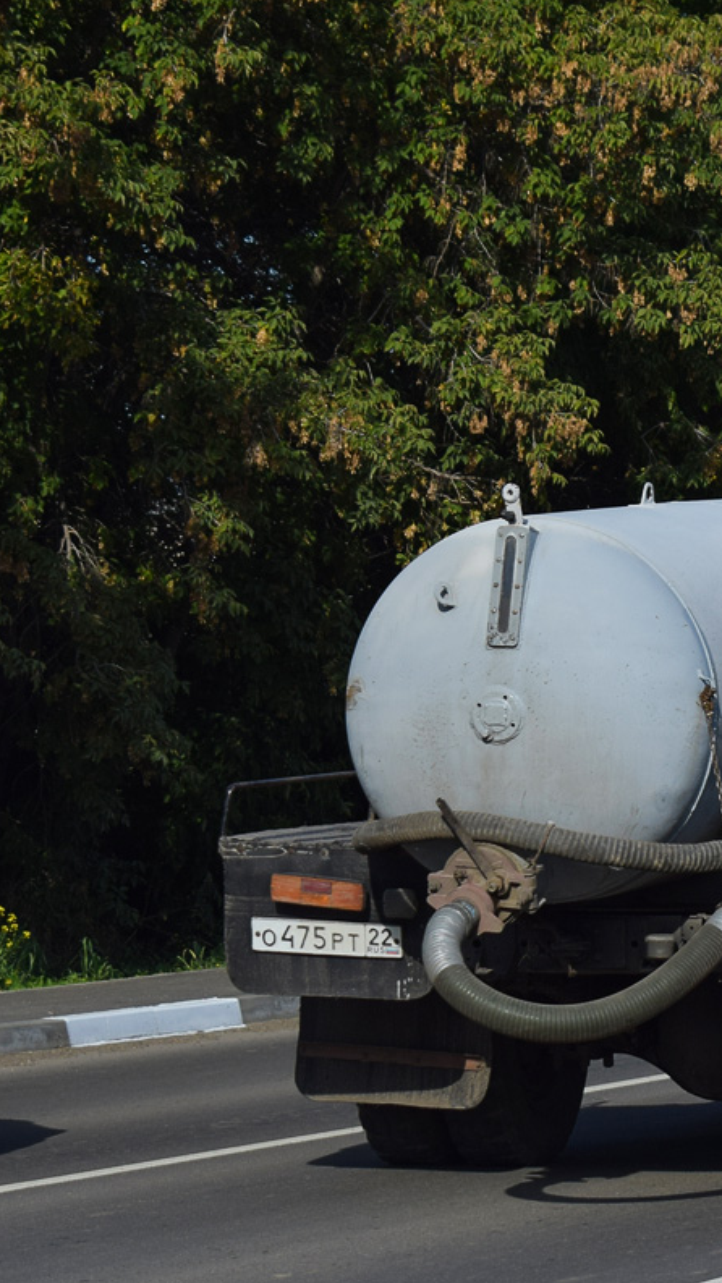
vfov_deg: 16.4
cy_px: 646
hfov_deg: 9.2
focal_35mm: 131
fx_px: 4452
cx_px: 811
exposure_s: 1/800
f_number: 6.3
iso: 100
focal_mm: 55
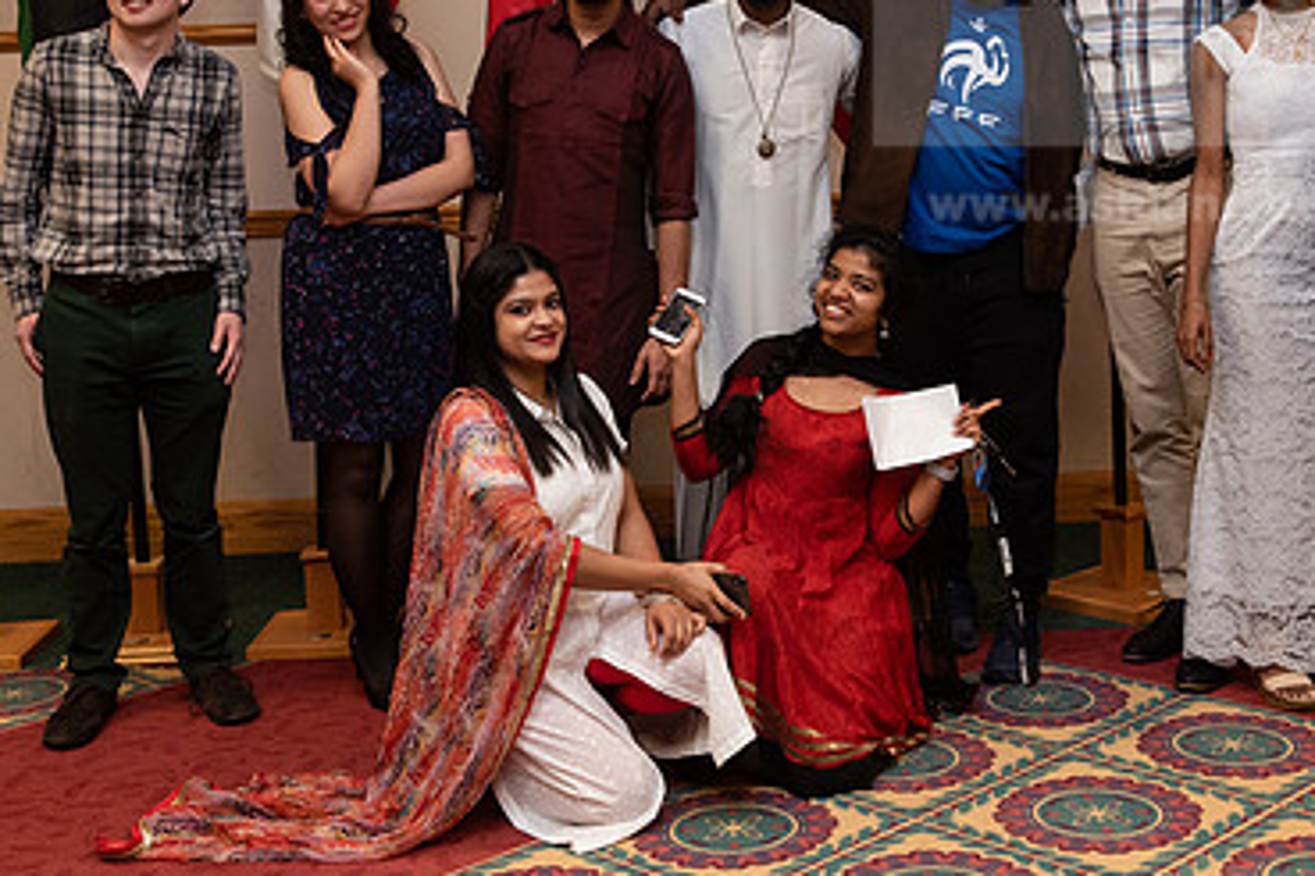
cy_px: 280
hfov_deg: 36.2
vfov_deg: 24.5
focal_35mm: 55
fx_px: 2009
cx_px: 766
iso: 2000
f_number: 6.3
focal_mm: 35
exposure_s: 1/200
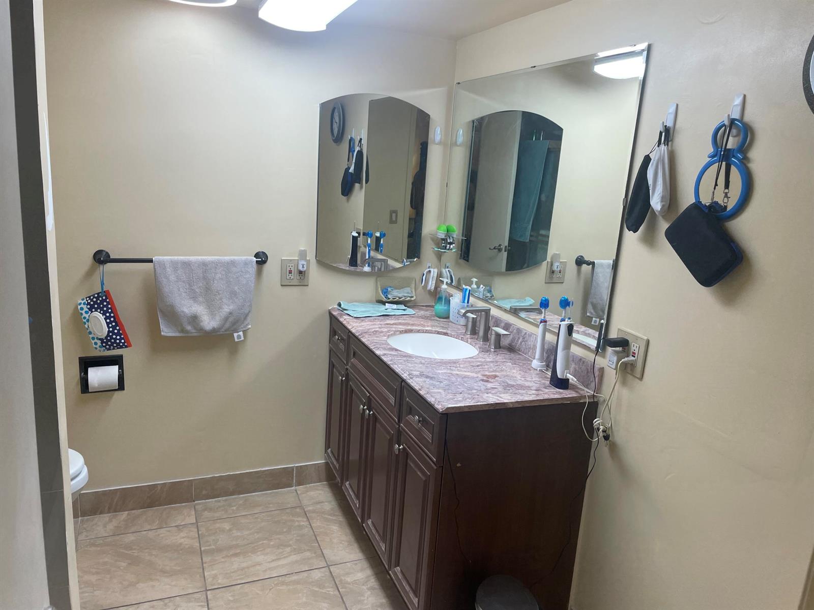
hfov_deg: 67.3
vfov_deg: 53.1
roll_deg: -3.9
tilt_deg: -13.2
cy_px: 305
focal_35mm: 26
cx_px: 407
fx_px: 611
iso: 50
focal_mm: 4.2
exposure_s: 1/120
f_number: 1.6
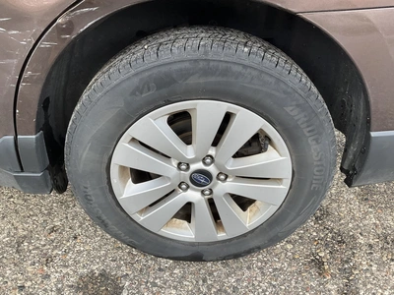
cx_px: 197
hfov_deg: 61.7
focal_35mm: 29
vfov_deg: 48.2
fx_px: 330
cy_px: 148
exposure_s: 1/333
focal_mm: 3
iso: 25
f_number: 1.8
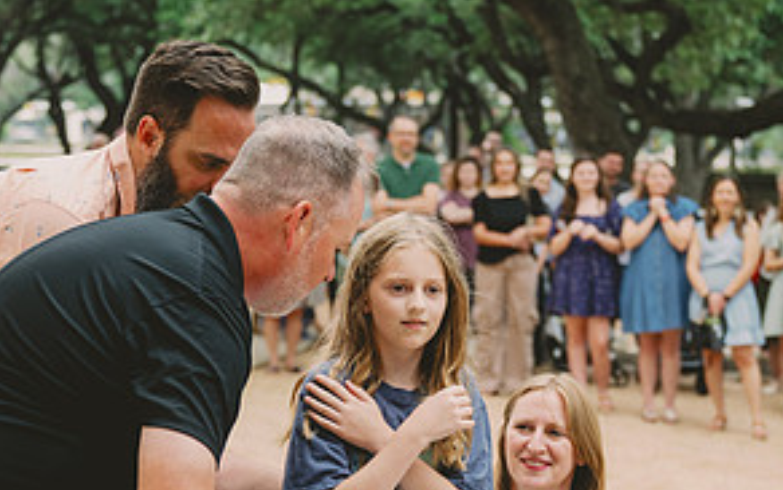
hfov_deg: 23.3
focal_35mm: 89
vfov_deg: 14.5
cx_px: 389
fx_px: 1901
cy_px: 451
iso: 250
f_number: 2.8
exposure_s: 1/640
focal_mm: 44
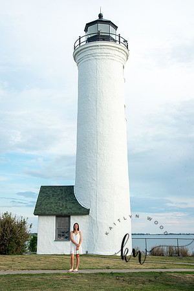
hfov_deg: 29.2
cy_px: 146
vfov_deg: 42.7
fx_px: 372
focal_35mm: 46
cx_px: 97
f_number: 11
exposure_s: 1/250
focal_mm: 46
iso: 400
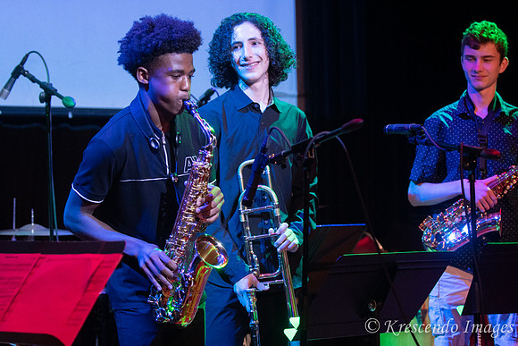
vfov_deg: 13.0
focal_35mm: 105
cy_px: 173
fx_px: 1511
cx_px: 259
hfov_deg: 19.5
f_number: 2.8
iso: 1600
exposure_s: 1/200
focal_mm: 70
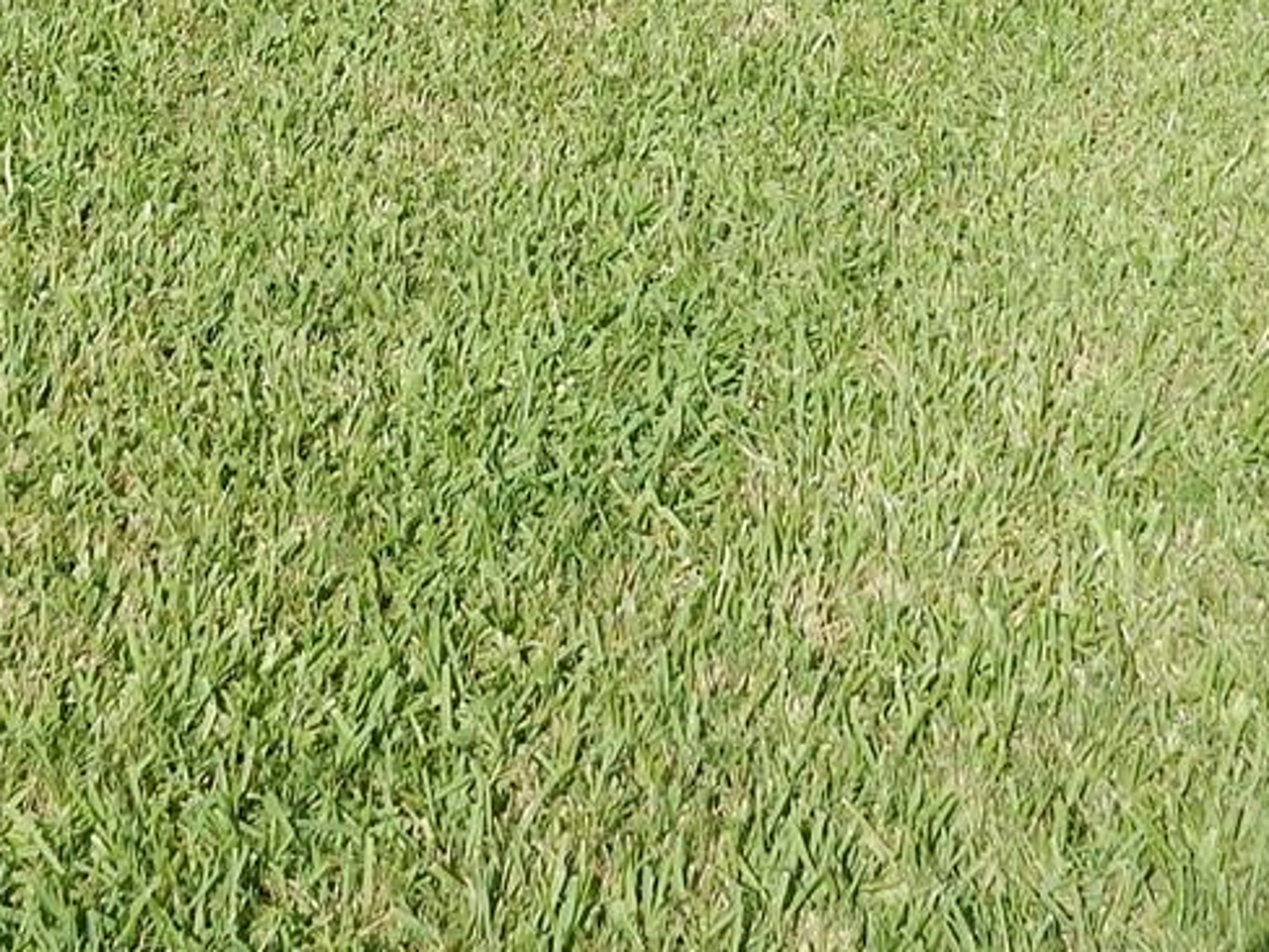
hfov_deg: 23.8
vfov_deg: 16.1
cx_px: 593
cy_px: -588
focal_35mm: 82
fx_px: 3006
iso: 125
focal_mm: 4.5
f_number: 3.7
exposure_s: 1/1000
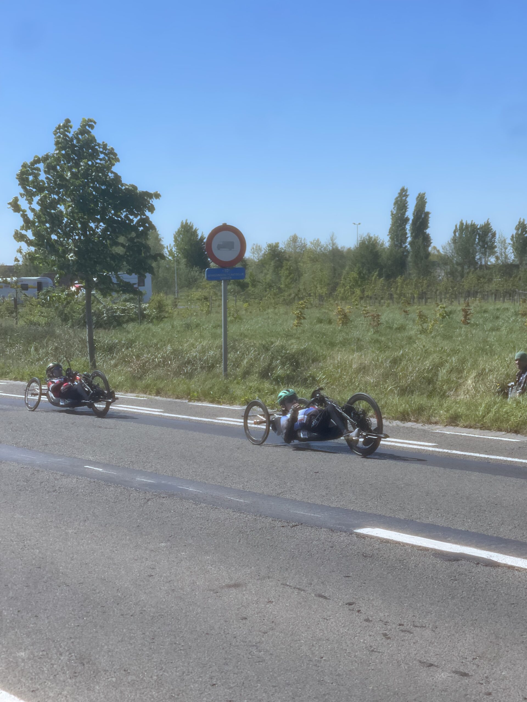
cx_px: 264
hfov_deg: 22.9
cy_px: 351
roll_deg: +1.0
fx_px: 1299
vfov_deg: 30.3
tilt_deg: -3.3
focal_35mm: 64
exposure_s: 1/1876
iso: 32
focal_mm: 7.5
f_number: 2.2
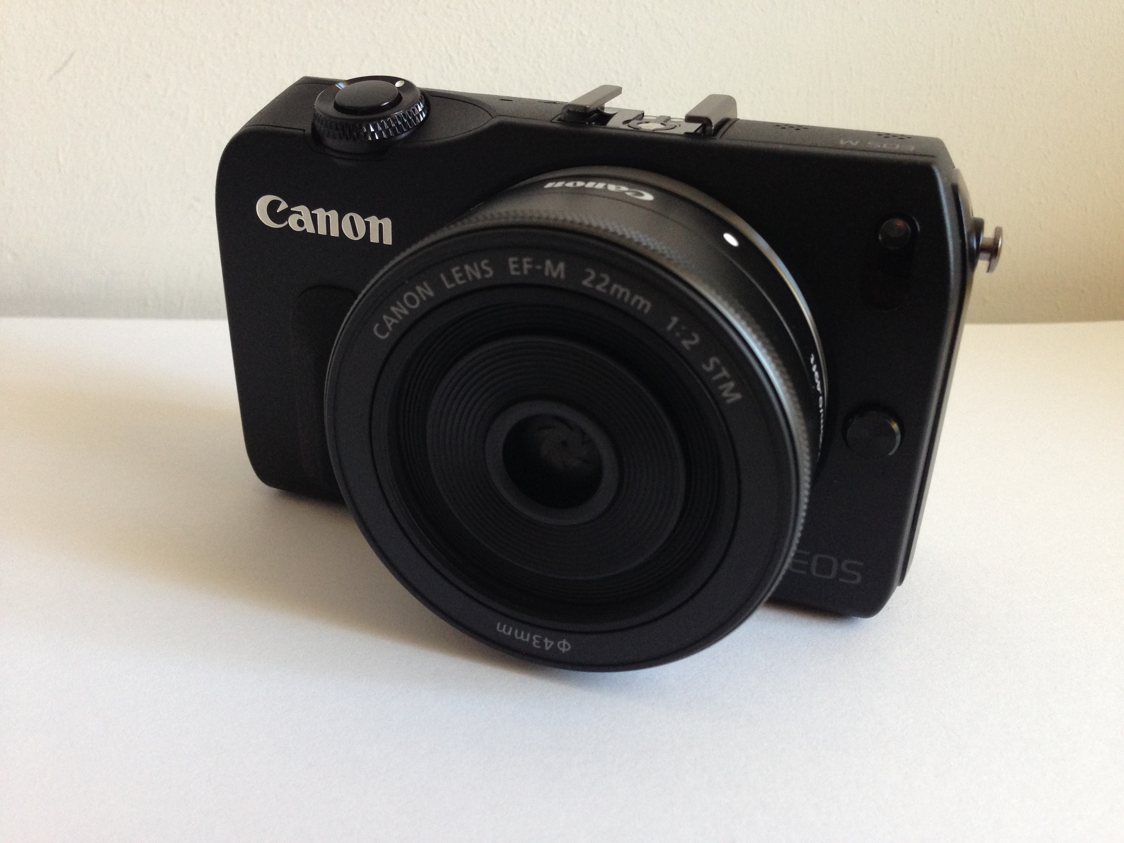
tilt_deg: -25.7
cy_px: 422
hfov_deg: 55.4
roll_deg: -2.8
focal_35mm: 33
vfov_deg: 42.9
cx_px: 562
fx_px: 1072
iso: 125
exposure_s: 1/20
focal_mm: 4.12
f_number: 2.4
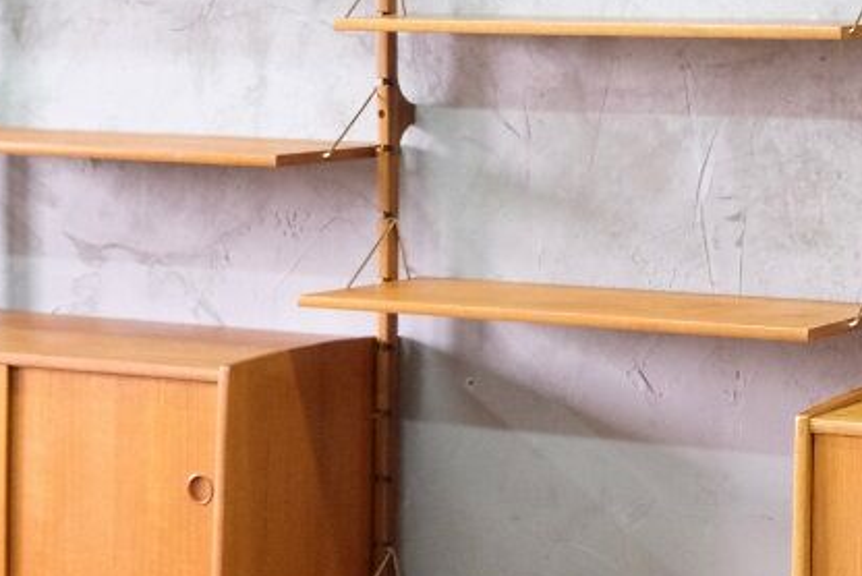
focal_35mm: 113
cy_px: 89
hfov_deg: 17.7
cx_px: 856
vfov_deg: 12.1
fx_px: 2708
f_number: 4
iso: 3200
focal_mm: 24.7
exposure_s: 1/38
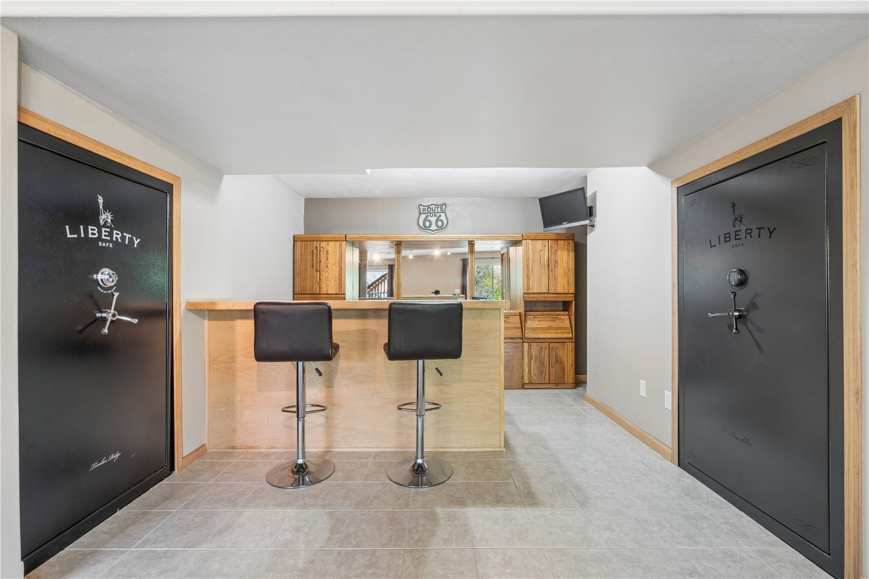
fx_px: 386
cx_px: 434
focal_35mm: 16
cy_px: 290
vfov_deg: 73.7
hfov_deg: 96.7
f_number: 11
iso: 400
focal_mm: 16
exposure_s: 1/1.67
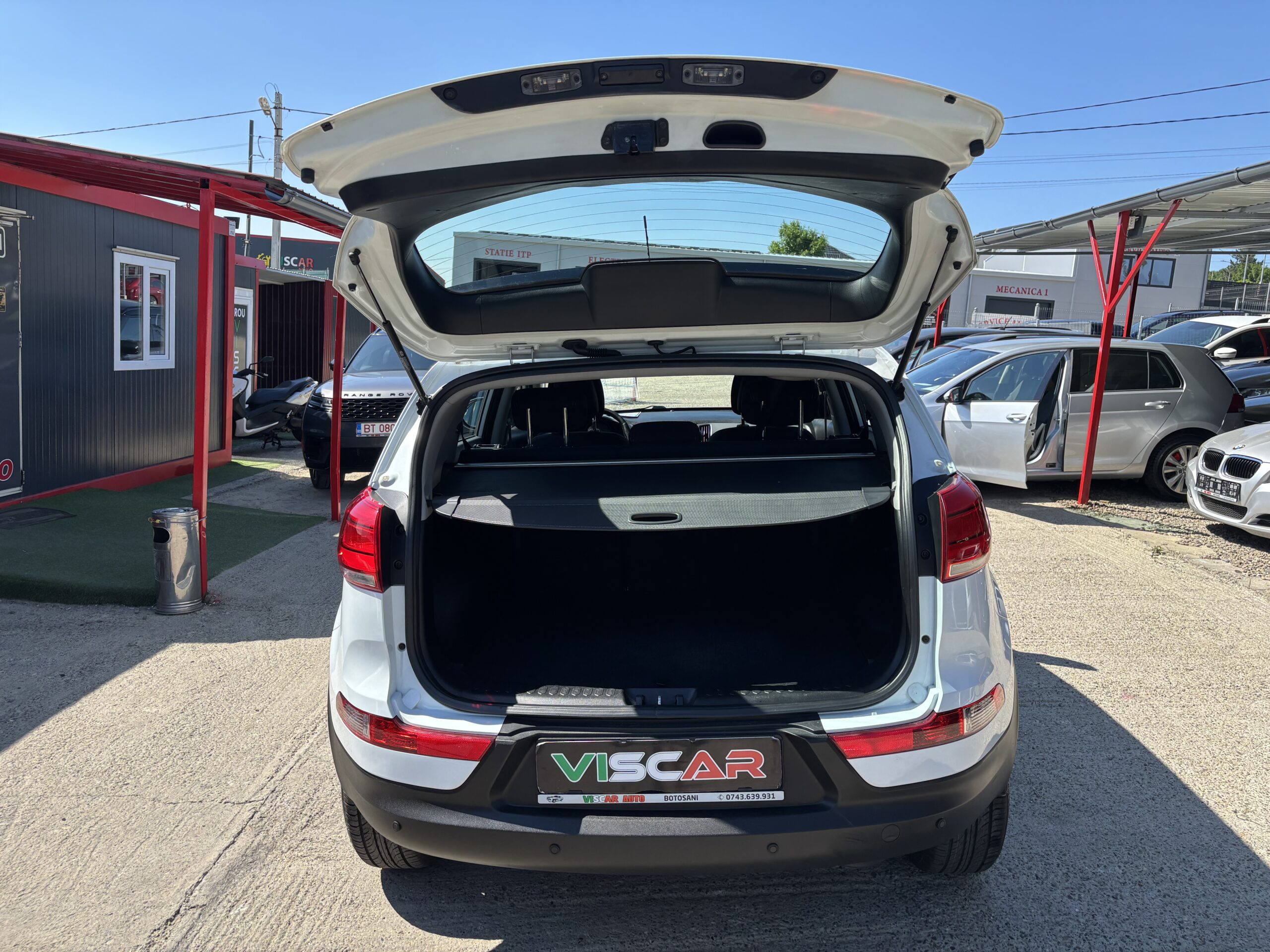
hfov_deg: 67.3
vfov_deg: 53.1
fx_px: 954
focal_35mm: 26
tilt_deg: -8.0
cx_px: 635
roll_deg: -4.0
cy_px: 476
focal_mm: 5.96
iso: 50
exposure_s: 1/1616
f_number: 1.6
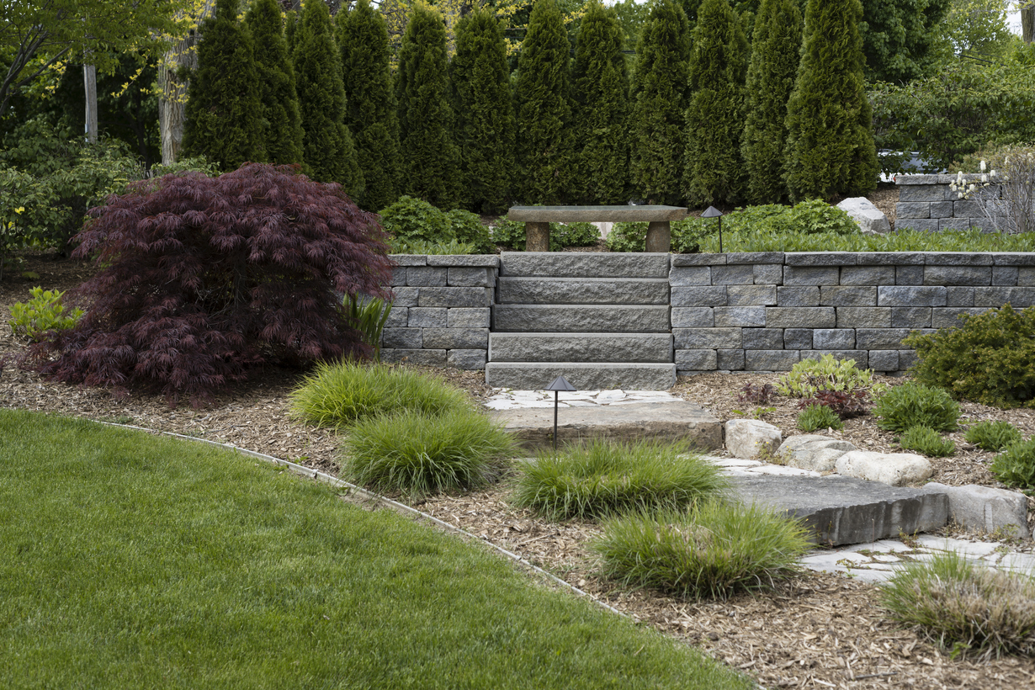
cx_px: 519
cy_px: 341
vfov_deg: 26.5
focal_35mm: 51
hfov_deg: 38.9
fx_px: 1466
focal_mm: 50
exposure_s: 1/250
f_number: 5.6
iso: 100
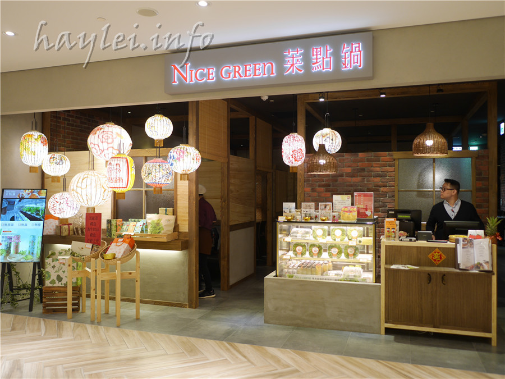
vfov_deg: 46.8
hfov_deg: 60.0
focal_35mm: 30
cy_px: 190
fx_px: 438
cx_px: 252
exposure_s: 1/60
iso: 200
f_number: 1.7
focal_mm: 15
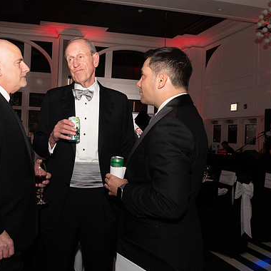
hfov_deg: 46.0
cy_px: 137
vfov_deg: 47.2
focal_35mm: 35
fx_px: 310
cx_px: 77
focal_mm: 18
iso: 2000
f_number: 7.1
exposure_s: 1/60
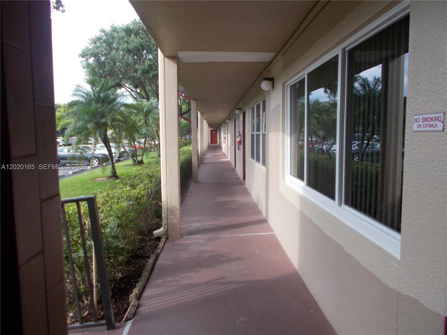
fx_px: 336
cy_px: 168
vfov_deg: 53.1
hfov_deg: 67.3
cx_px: 224
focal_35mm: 26
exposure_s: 1/125
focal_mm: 4.6
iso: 80
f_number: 3.2
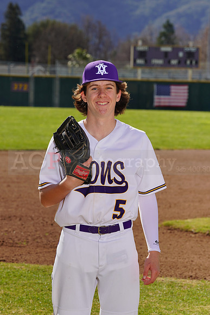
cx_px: 105
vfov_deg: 11.1
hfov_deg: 7.4
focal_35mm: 185
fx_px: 1618
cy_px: 158
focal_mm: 185
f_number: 11
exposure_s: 1/250
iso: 100
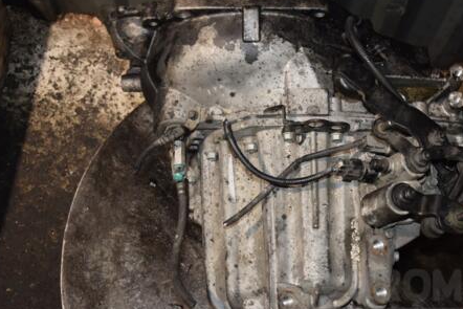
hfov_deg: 34.8
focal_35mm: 57
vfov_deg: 23.8
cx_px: 304
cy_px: 146
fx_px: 733
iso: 800
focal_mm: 28
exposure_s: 1/60
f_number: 5
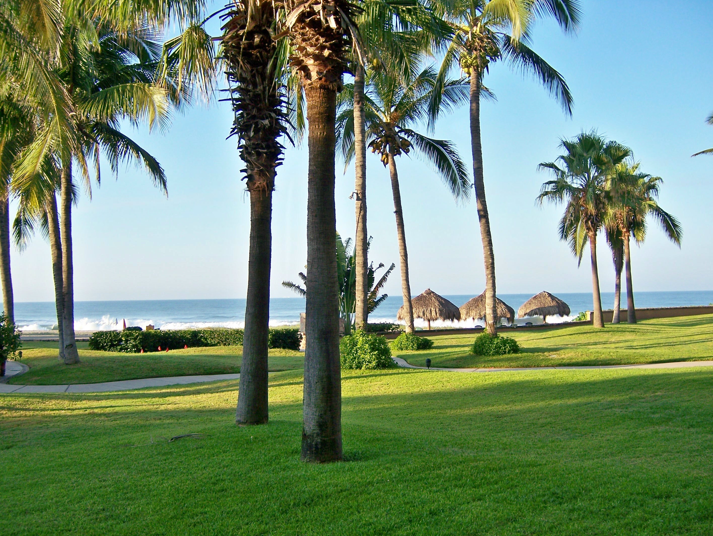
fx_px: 742
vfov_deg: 39.7
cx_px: 356
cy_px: 268
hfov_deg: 51.3
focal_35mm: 36
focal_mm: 6
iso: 80
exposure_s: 1/400
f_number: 2.8
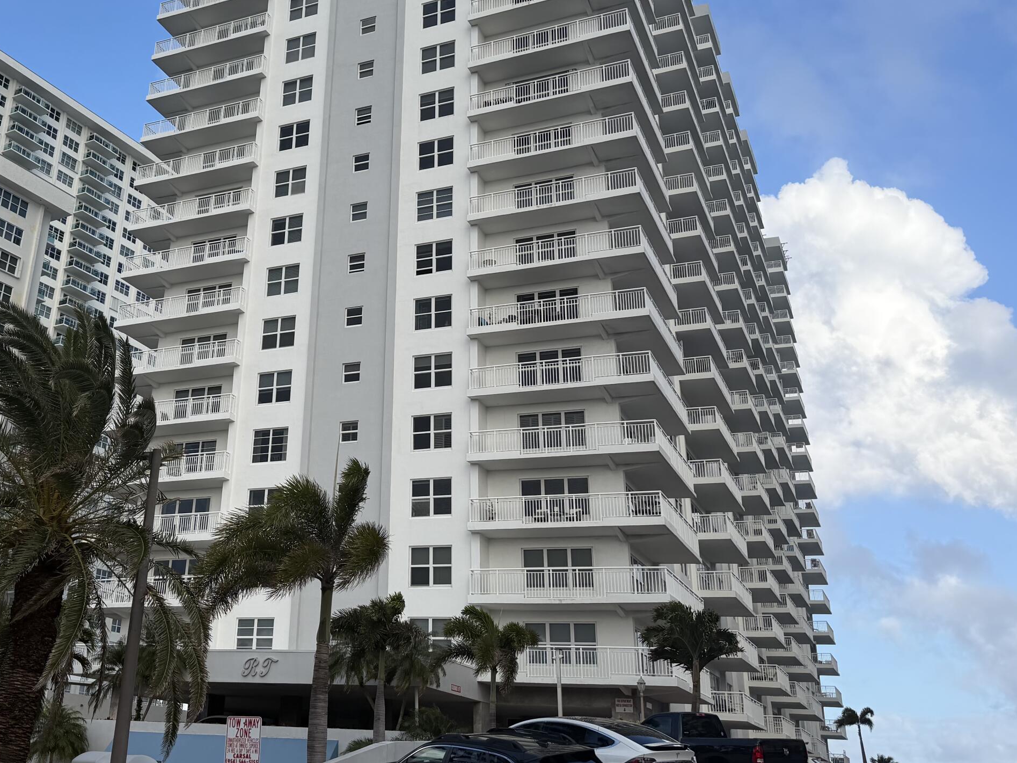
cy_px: 250
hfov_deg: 47.8
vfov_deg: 37.3
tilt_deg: +23.5
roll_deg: -3.8
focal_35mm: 38
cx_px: 308
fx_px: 1116
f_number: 1.78
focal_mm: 6.76
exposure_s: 1/3021
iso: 80
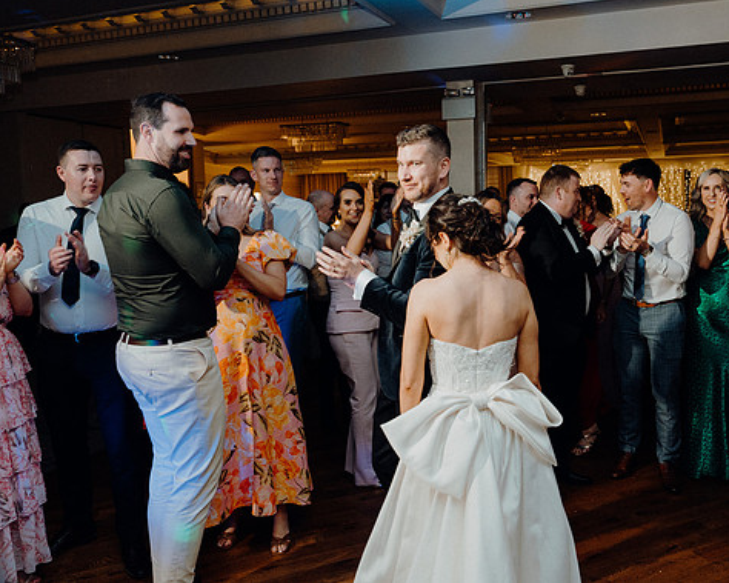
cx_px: 432
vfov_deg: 47.1
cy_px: 287
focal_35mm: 31
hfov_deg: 56.8
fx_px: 669
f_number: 3.5
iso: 2500
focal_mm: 27
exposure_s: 1/160
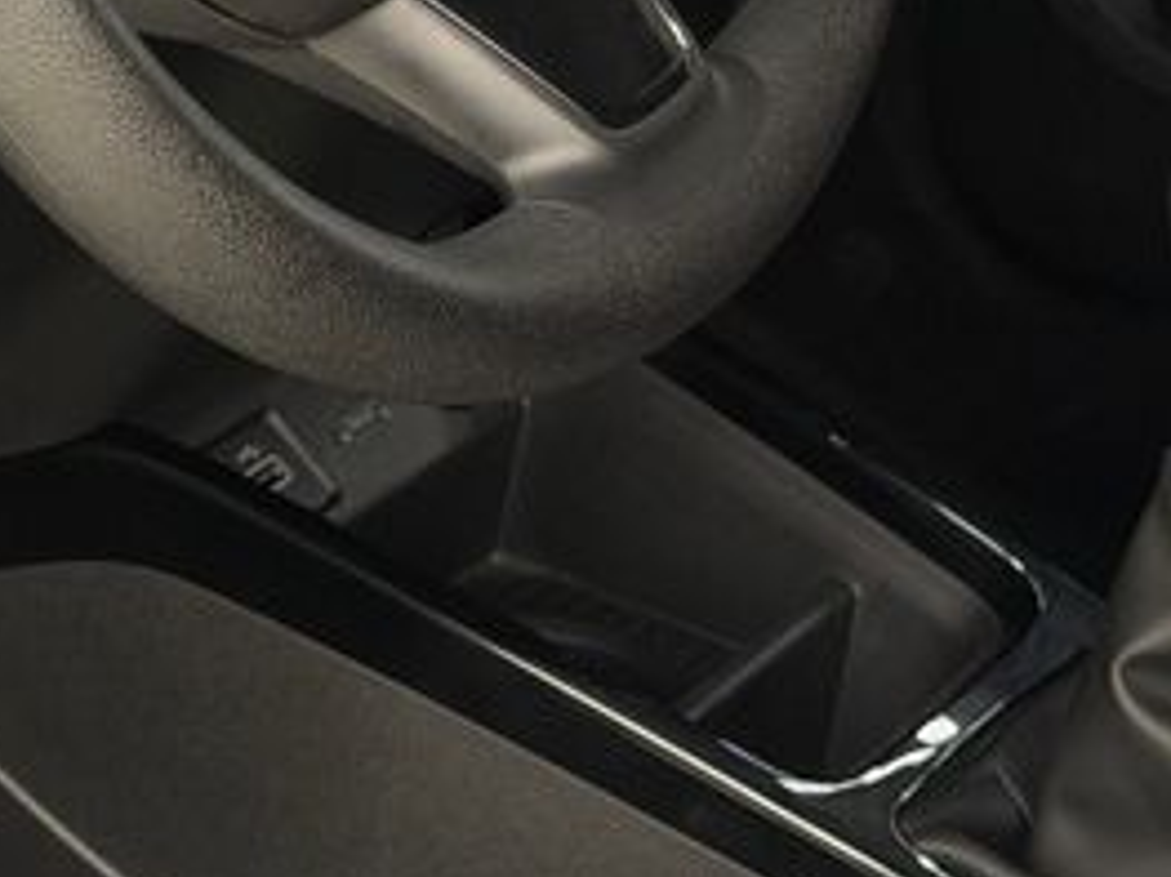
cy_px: -378
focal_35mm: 140
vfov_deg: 10.3
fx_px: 4734
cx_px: 321
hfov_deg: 14.1
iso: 250
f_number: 1.78
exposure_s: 1/120
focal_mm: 6.76
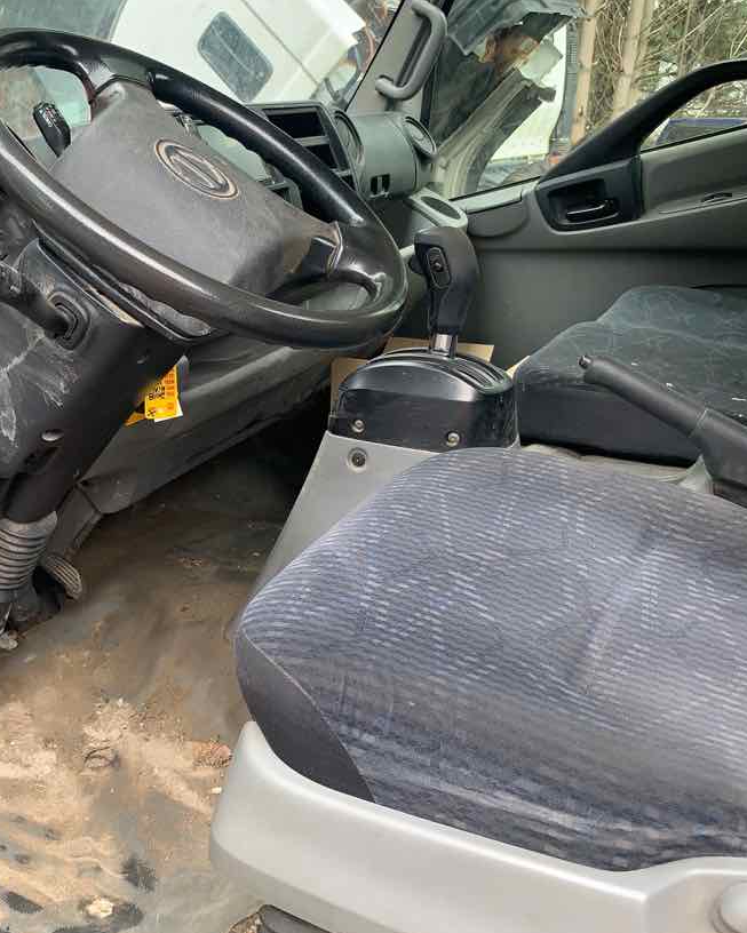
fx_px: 1050
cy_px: 449
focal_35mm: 38
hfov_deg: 38.3
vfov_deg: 47.9
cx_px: 196
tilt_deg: -18.7
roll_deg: -1.1
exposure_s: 1/122
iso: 32
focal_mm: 4.25
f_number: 1.8
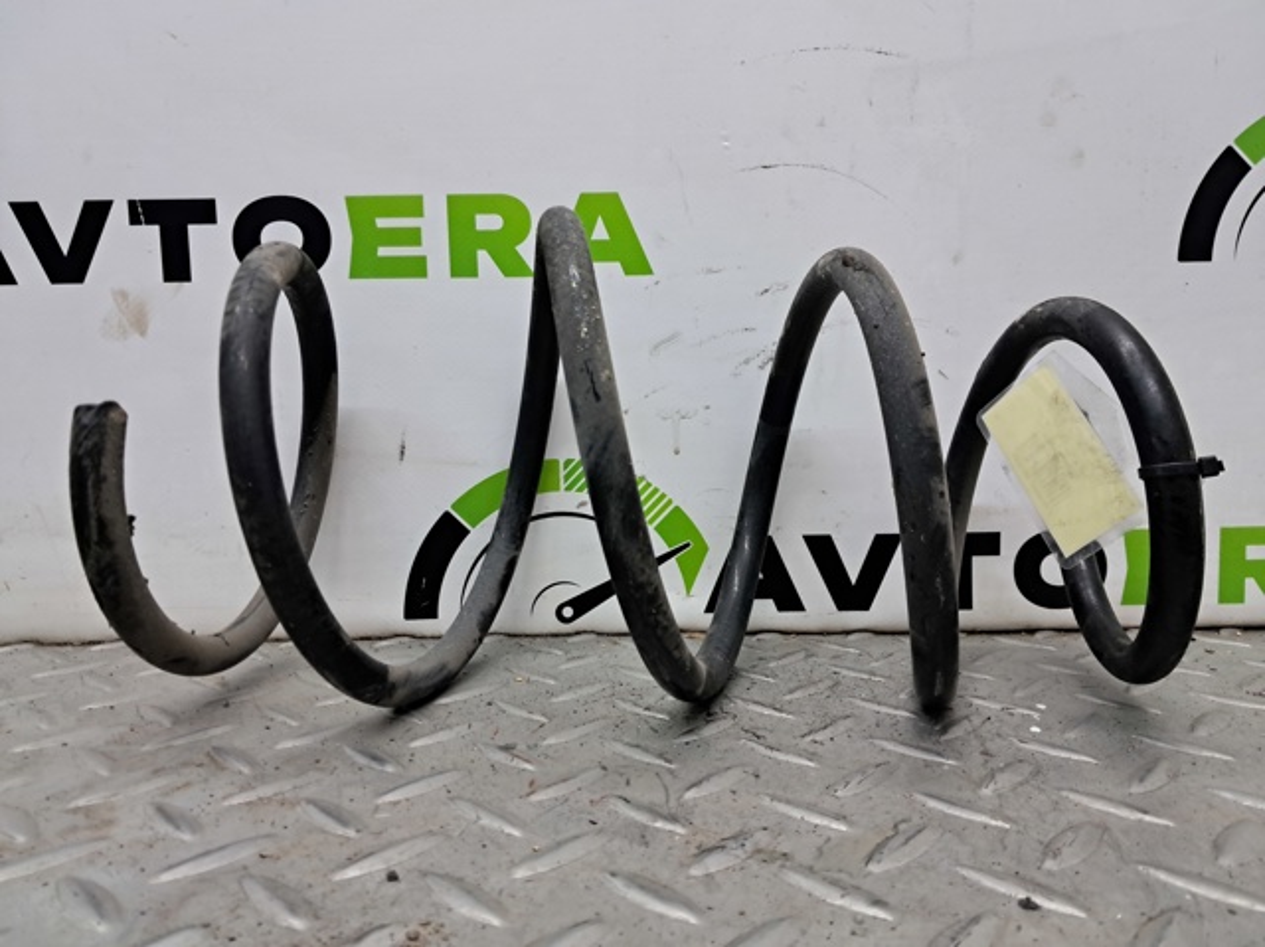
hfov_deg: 65.4
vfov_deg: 51.3
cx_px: 632
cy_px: 474
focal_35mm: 27
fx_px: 986
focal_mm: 4
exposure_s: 1/60
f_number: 1.8
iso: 125
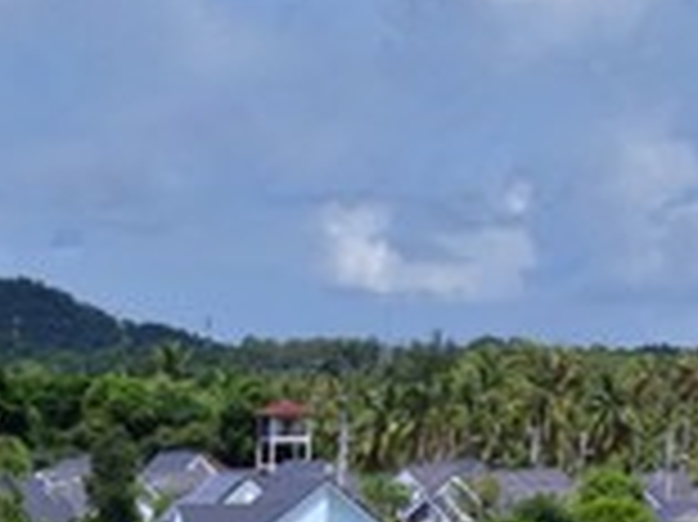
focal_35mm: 153
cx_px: -173
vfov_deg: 8.9
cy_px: 1206
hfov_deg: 12.6
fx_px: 3083
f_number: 1.8
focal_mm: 8.67
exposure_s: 1/125
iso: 150
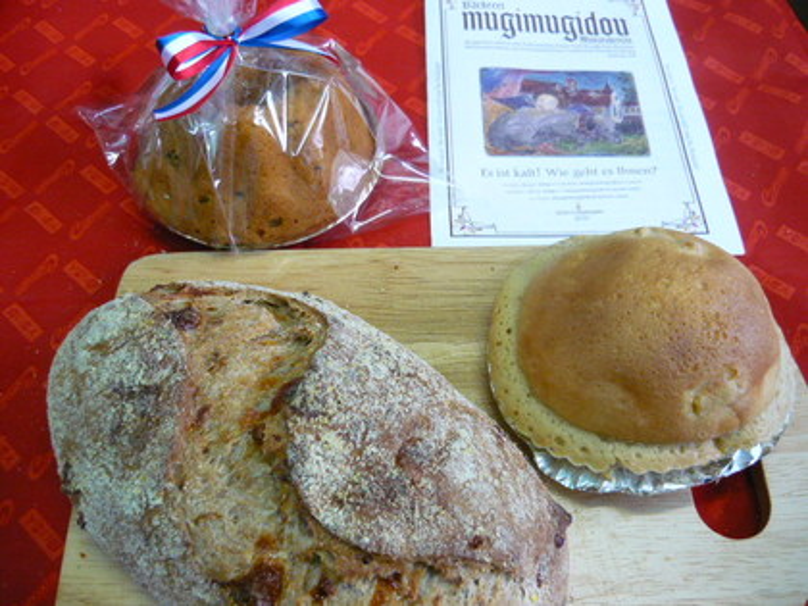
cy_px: 303
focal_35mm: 33
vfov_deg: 42.9
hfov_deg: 55.4
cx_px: 404
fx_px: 770
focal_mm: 5.5
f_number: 2.8
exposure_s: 1/30
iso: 320
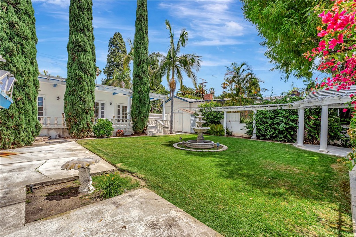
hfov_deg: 100.4
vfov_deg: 77.3
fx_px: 148
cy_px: 118
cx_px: 178
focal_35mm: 15
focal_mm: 10
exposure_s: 1/640
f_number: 5.6
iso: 100
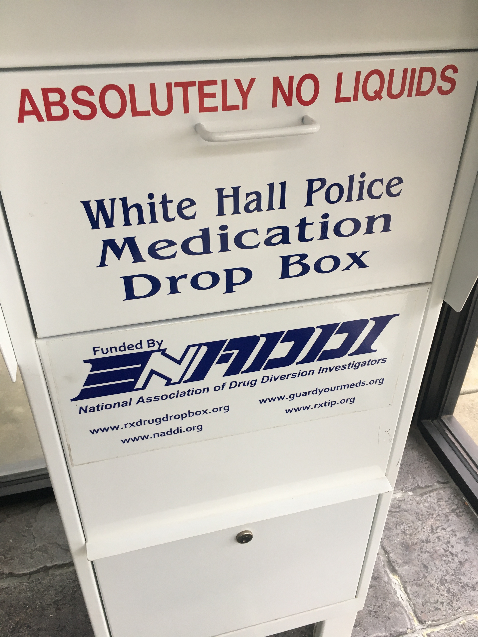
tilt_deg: -34.6
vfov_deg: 61.7
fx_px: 534
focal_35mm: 29
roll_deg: +0.0
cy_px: 318
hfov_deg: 48.2
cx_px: 239
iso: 25
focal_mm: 4.15
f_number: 2.2
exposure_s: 1/40
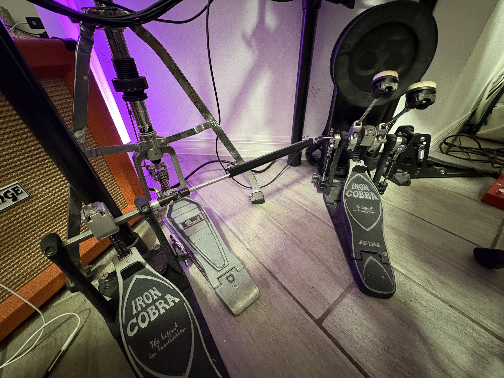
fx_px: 204
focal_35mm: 14
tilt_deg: -34.9
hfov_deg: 102.1
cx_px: 252
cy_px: 189
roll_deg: +2.3
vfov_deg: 85.7
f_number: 2.2
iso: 800
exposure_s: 1/33
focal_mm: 2.22
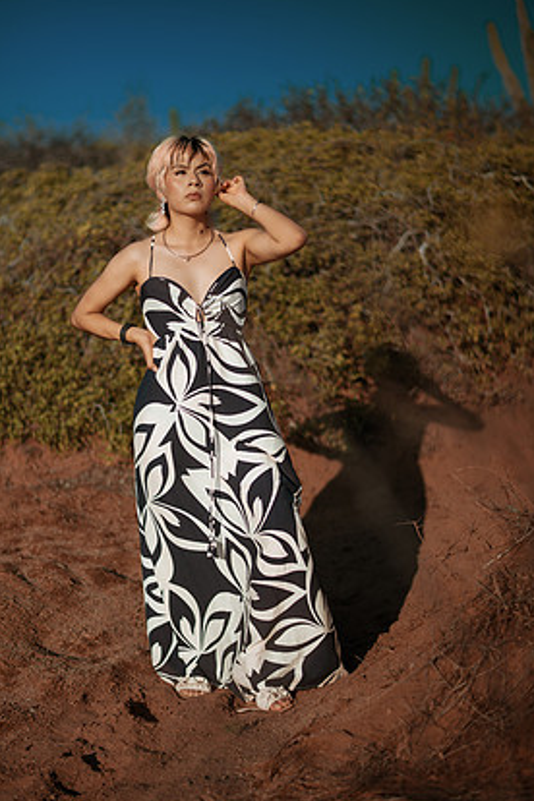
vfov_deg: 31.9
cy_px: 406
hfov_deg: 21.6
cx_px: 253
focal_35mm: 63
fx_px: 1402
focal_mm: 58
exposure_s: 1/8000
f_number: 1.4
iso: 50
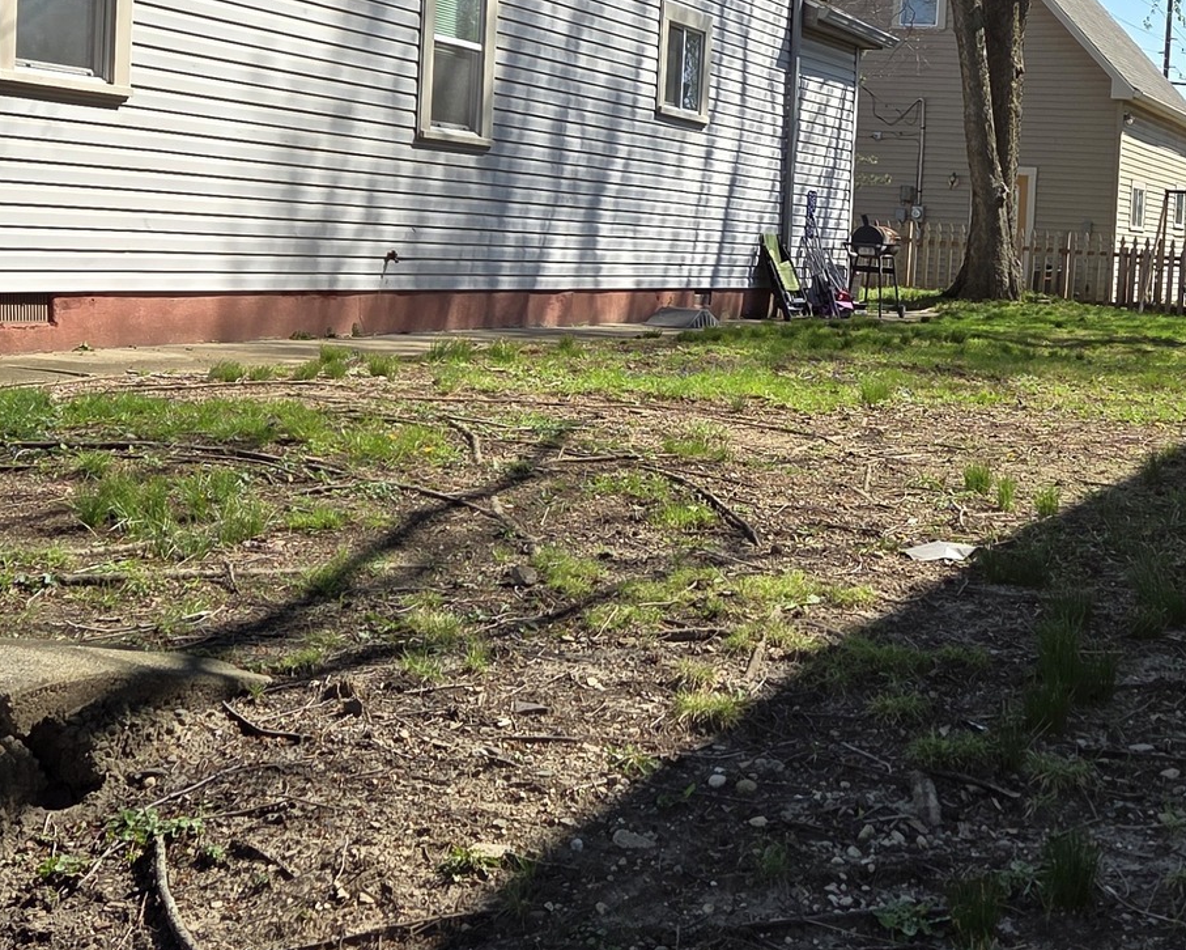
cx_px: 958
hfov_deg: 32.1
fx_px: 2001
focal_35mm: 57
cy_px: 340
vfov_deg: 26.6
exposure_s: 1/2993
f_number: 1.8
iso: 80
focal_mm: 5.4
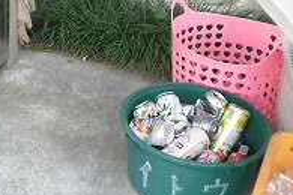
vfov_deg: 17.5
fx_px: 627
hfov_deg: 24.2
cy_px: 24
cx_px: -47
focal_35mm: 77
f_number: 3.1
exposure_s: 1/60
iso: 160
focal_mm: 4.3
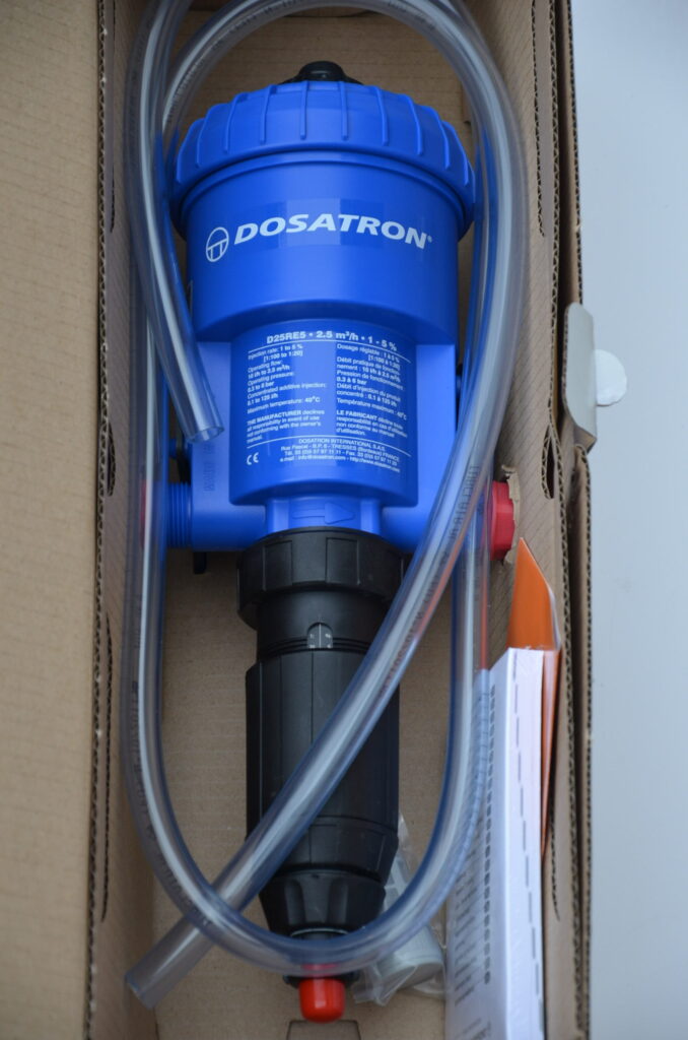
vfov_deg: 15.2
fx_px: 3888
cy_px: 520
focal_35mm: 135
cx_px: 344
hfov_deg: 10.1
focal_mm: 90
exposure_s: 1/250
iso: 400
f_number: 5.6
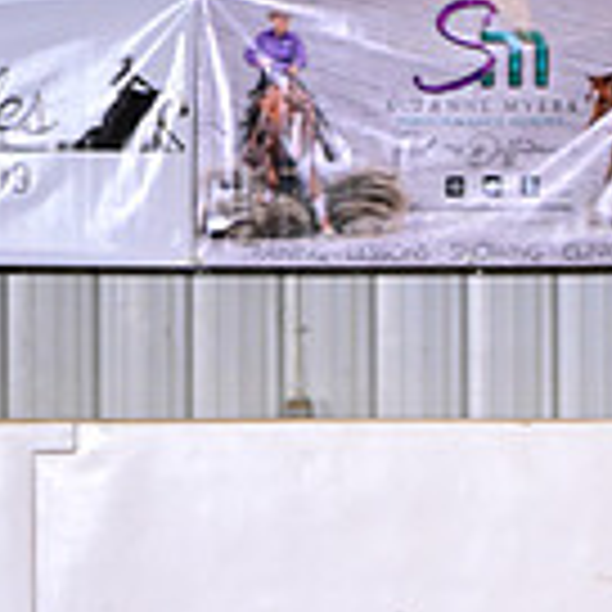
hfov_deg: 2.4
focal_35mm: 725
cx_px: 1260
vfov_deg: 2.4
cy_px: 317
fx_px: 14502
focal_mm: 200
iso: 2000
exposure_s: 1/200
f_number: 4
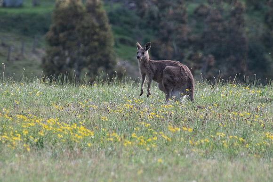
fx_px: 8122
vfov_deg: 1.3
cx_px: 161
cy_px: 80
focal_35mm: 1072
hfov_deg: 1.9
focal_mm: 400
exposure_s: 1/200
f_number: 8
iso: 200
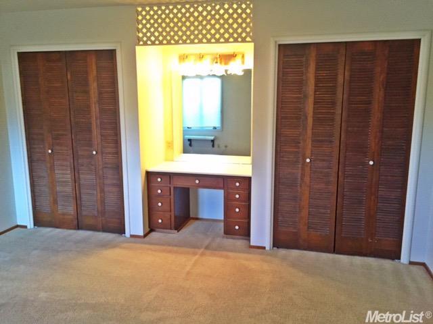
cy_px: 162
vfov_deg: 48.2
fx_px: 363
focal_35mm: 29
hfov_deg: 61.7
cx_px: 216
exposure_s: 1/20
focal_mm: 4.15
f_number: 2.2
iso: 250
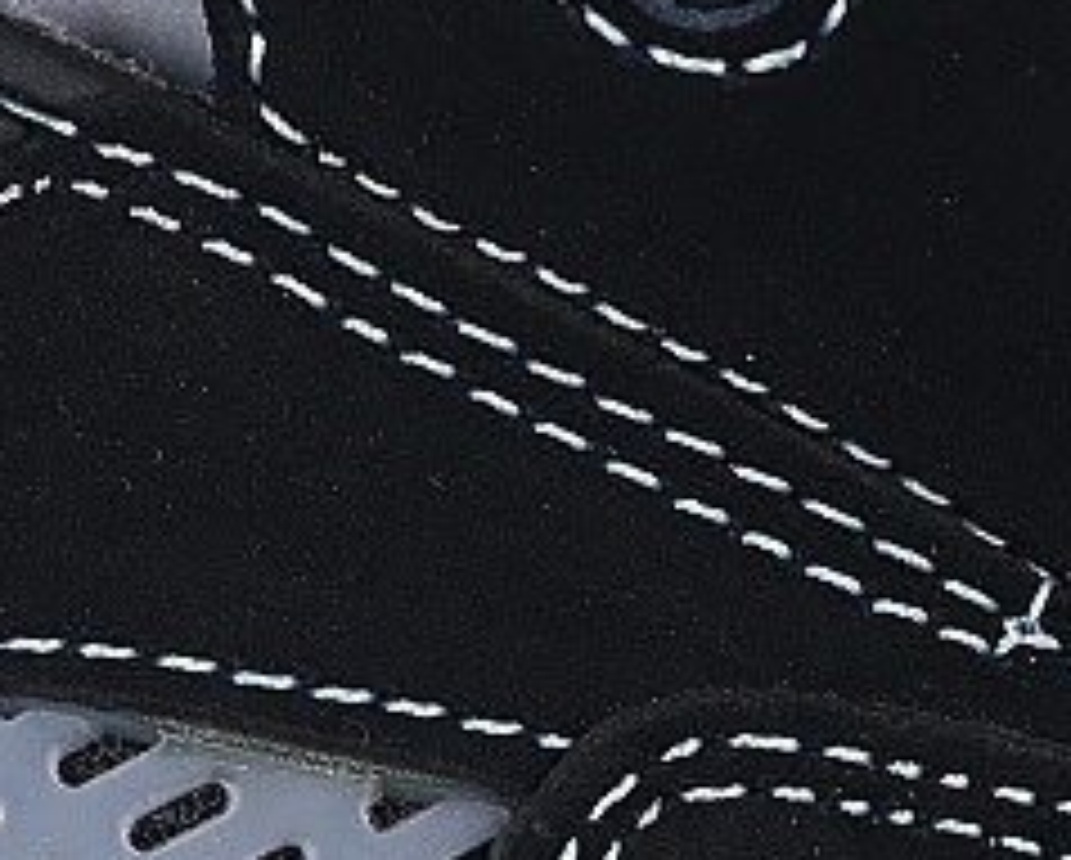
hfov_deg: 6.0
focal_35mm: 319
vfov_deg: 4.8
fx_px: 10124
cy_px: 1157
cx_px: 9
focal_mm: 50
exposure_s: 1/60
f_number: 6.3
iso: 160
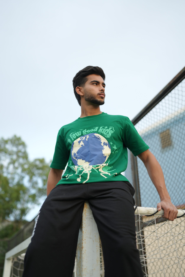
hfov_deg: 37.9
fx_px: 270
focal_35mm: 35
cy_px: 138
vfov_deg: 54.4
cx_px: 92
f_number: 1.8
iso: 100
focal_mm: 35
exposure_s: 1/400
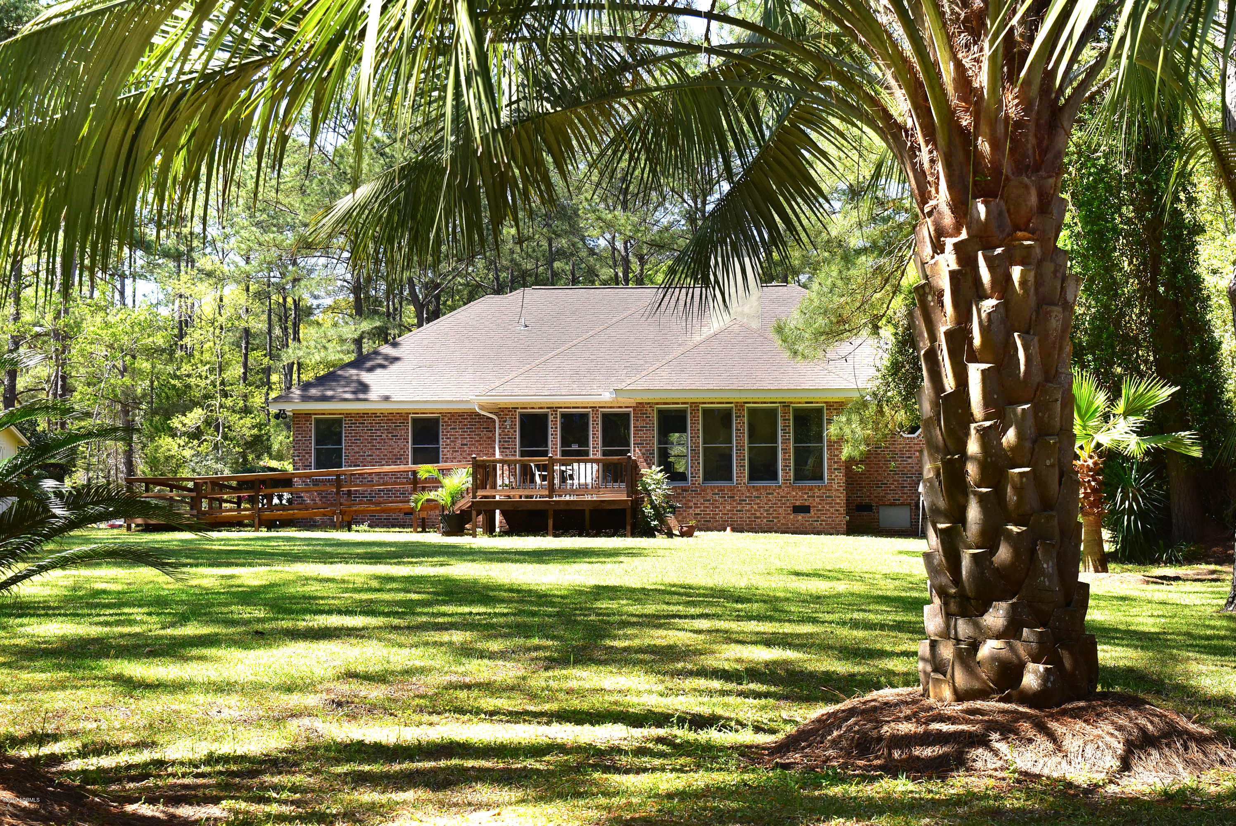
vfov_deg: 26.5
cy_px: 413
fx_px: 1752
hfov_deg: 38.9
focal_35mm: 51
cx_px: 618
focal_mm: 34
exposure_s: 1/125
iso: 400
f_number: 9
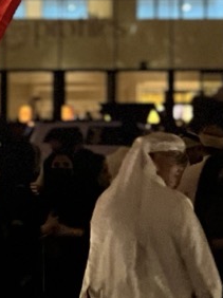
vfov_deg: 4.7
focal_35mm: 410
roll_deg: +0.3
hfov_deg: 3.6
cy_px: -459
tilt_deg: +10.0
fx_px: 3527
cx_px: 110
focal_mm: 9
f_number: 2.8
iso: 400
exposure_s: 1/31
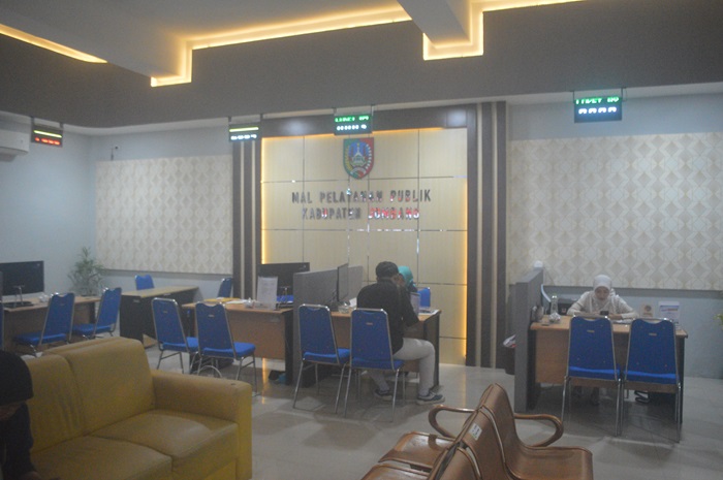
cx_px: 362
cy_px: 240
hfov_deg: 67.4
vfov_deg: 47.8
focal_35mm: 27
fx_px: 542
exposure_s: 1/200
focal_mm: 18
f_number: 3.5
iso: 3200
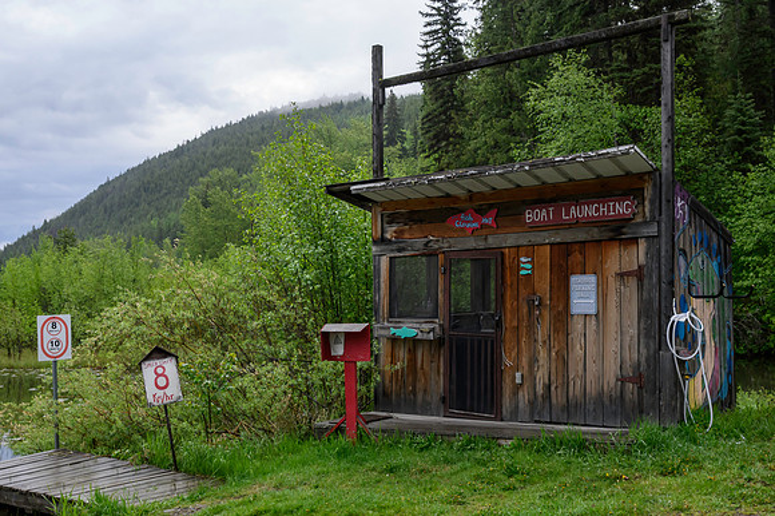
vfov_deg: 34.7
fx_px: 826
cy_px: 258
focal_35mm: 38
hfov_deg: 50.2
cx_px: 388
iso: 900
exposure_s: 1/250
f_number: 9
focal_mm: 24
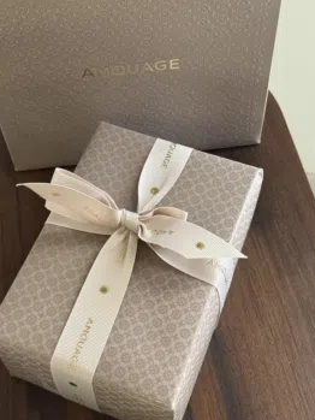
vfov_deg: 34.9
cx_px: 142
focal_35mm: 55
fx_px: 667
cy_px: 182
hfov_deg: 26.6
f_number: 1.78
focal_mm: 6.76
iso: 250
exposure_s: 1/48
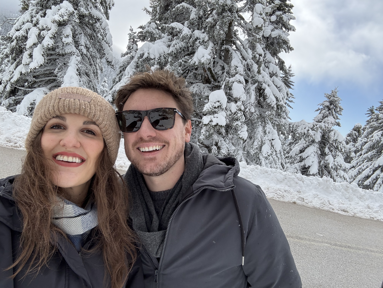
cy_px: 144
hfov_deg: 73.9
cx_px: 192
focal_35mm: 23
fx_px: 254
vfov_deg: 58.9
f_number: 1.9
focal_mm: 2.69
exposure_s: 1/947
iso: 40
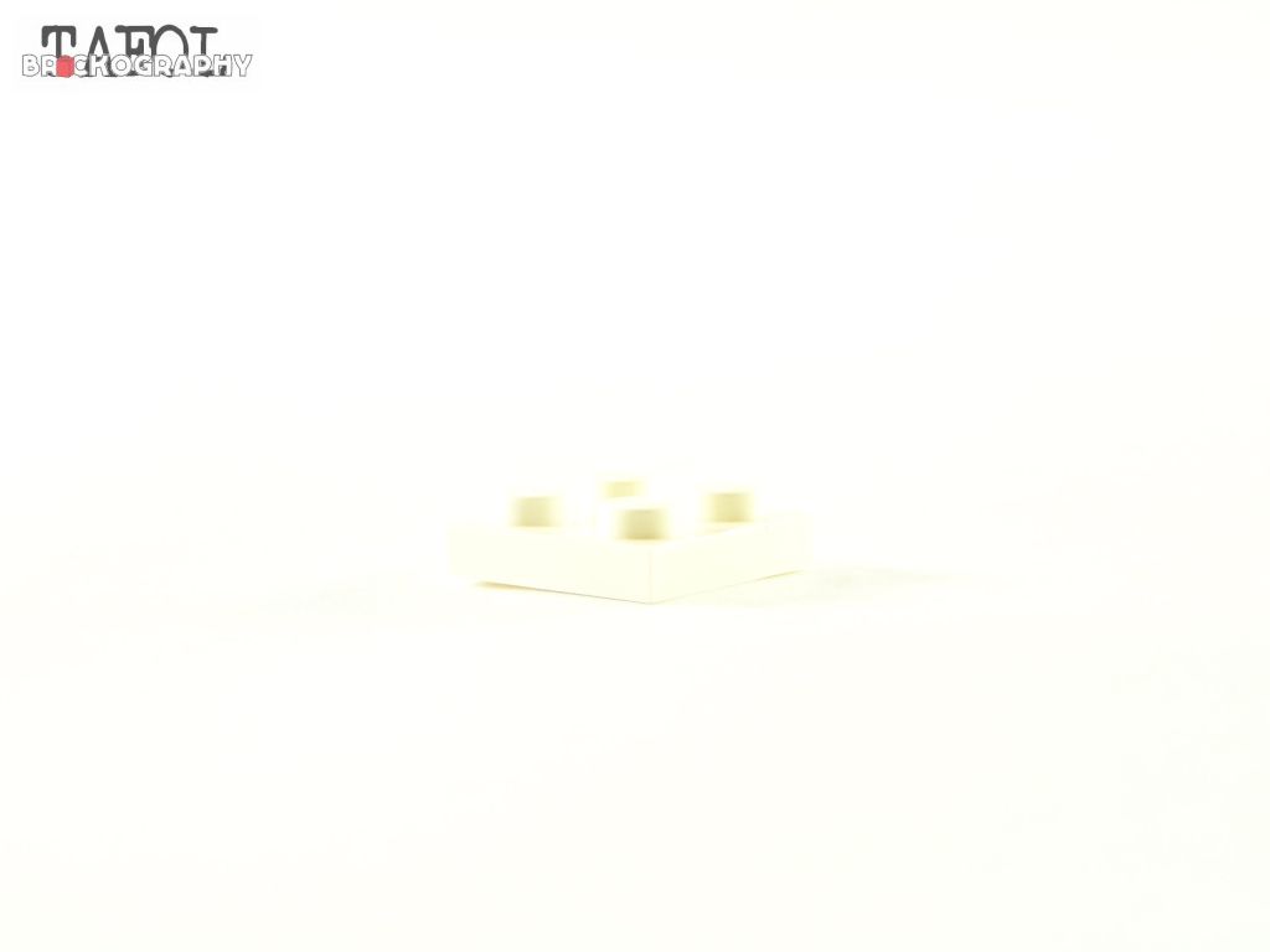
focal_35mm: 82
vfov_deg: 18.0
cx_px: 635
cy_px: 476
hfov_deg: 23.8
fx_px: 3008
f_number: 3.2
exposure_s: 1/20
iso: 200
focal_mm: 13.7
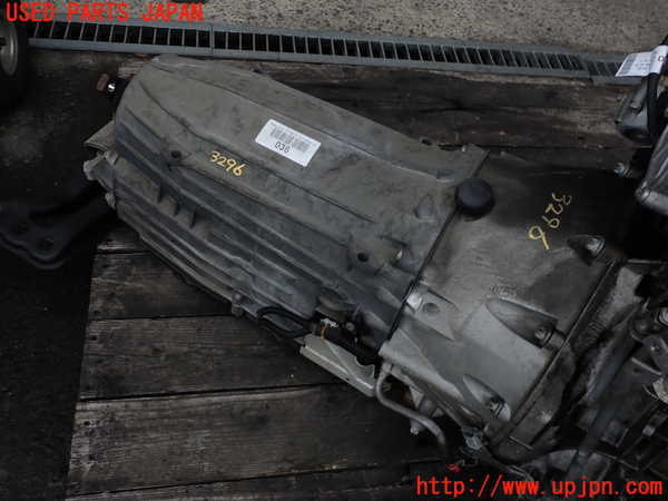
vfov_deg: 46.8
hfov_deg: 60.0
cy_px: 250
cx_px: 334
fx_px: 579
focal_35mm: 30
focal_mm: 5.4
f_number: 3.2
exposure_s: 1/100
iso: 100
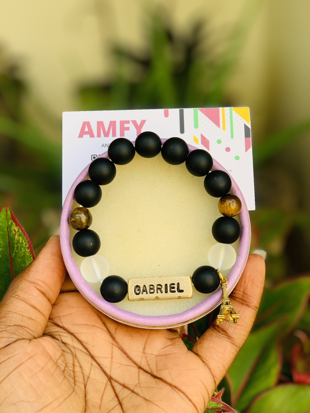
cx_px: 155
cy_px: 206
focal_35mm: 52
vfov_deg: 36.8
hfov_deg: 28.0
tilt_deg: -16.6
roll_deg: +1.4
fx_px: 621
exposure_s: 1/122
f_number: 2.4
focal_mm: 6
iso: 16
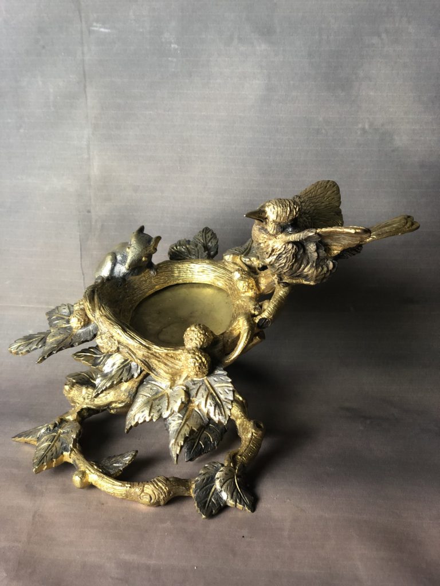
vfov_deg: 36.8
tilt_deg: -27.0
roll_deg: +1.6
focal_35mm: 52
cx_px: 220
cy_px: 293
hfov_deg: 28.0
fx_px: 881
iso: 100
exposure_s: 1/33
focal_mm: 6
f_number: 2.4
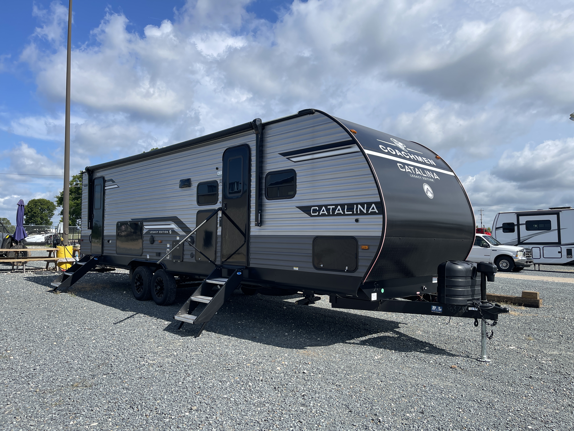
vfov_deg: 54.9
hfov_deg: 69.4
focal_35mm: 25
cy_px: 216
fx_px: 415
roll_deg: -1.2
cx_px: 287
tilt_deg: +2.0
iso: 32
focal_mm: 5.1
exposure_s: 1/4202
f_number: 1.6
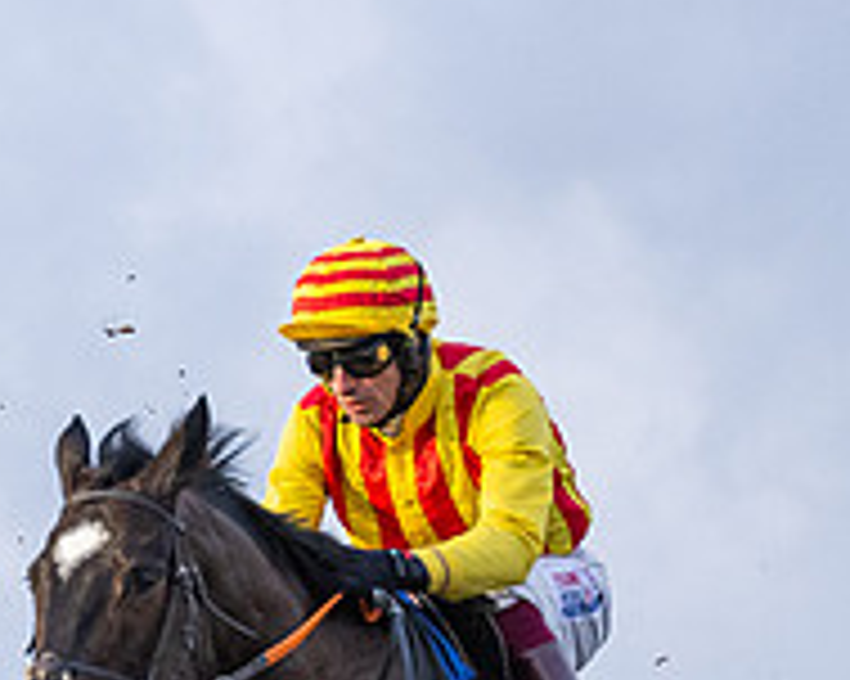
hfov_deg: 6.1
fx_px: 7895
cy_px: 907
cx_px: -416
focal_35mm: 314
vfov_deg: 4.9
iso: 800
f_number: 2.8
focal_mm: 70
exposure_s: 1/2500
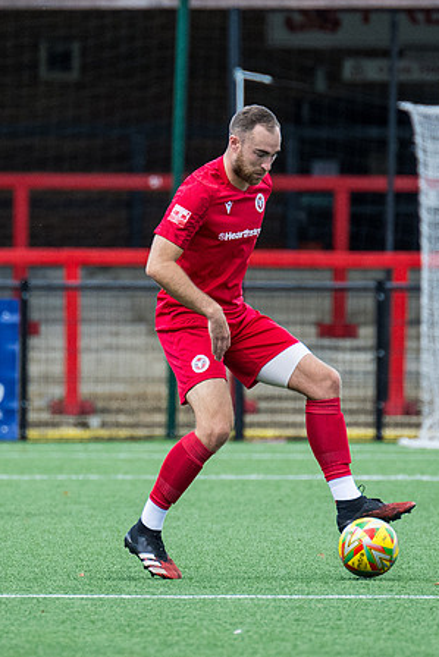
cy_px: 279
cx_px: 111
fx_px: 15133
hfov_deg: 1.7
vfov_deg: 2.5
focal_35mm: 828
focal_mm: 280
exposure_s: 1/2000
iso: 800
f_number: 4
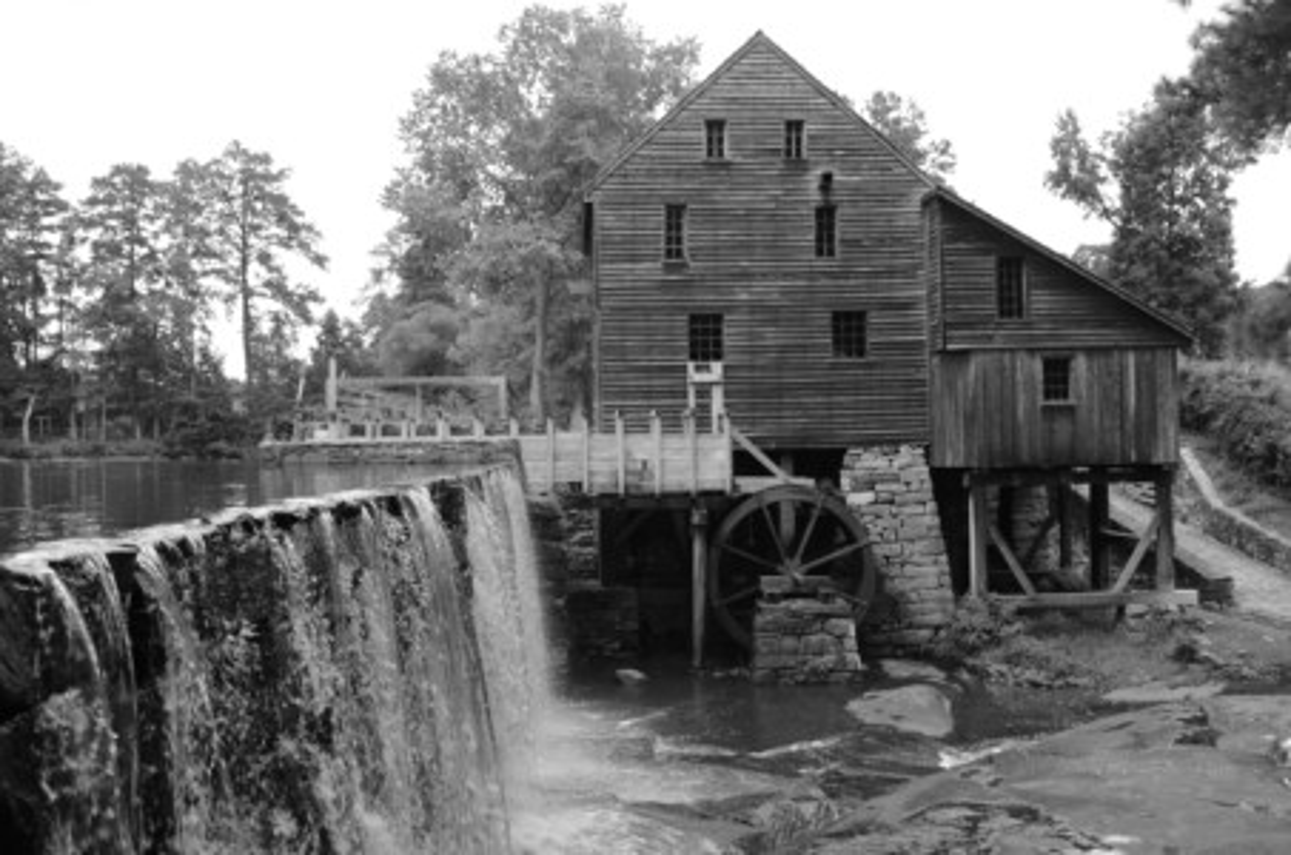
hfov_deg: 49.6
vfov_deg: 34.1
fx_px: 1396
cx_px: 646
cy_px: 428
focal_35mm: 39
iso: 200
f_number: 6.3
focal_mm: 26
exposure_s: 1/160
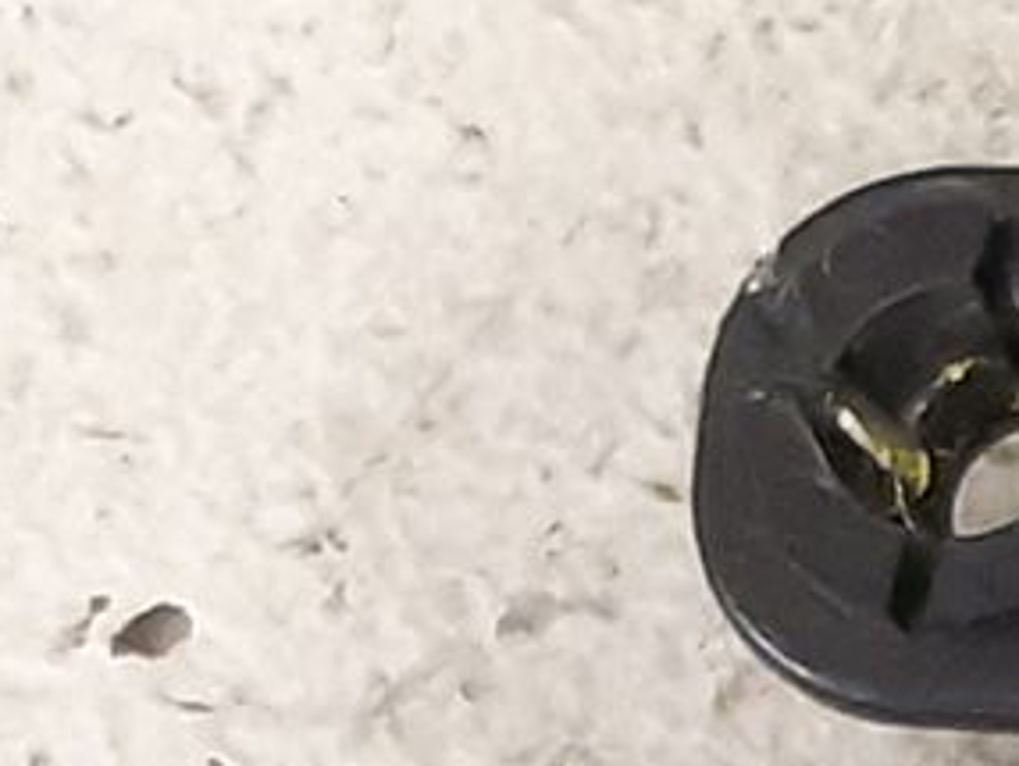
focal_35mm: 186
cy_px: 1418
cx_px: 2751
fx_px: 5480
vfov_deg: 7.7
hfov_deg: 9.1
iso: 200
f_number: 1.7
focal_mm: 3.93
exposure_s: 1/33
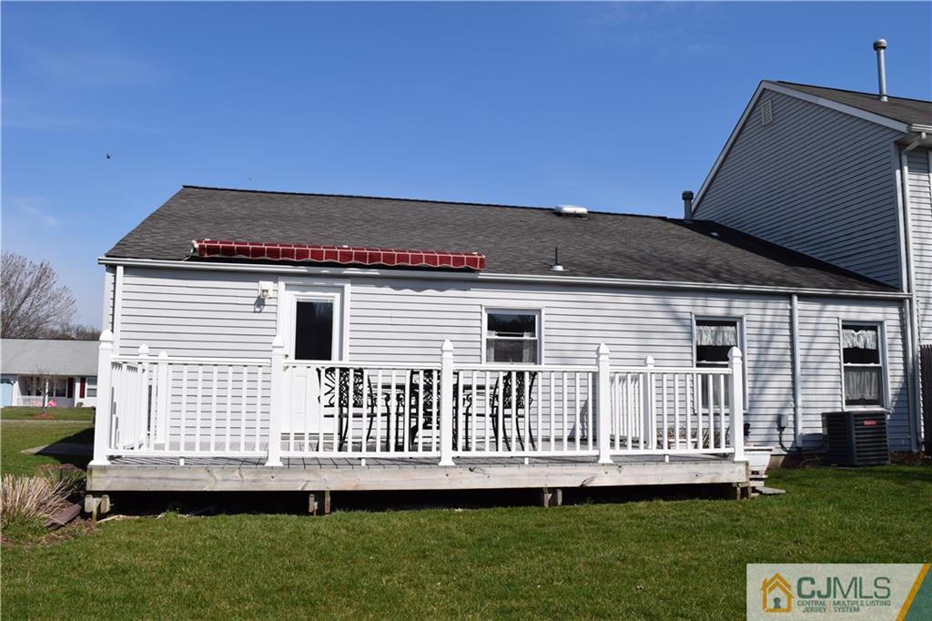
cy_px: 310
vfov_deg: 43.6
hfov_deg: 61.9
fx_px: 776
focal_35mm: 30
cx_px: 466
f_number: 11
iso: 200
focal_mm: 20
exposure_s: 1/500
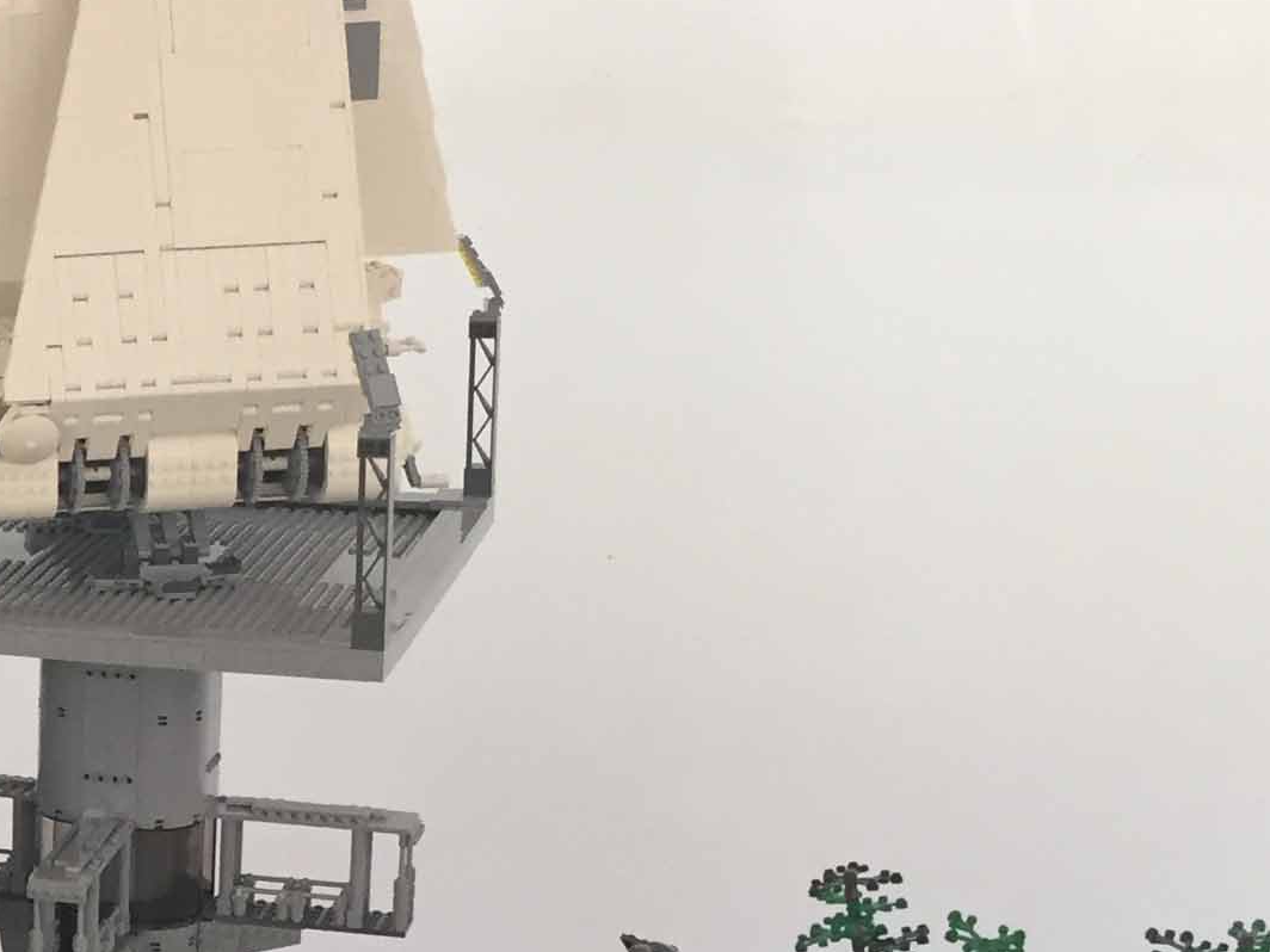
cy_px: 841
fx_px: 3265
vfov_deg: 16.4
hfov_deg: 19.4
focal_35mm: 89
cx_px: -587
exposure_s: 1/30
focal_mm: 4.15
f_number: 2.2
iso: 40
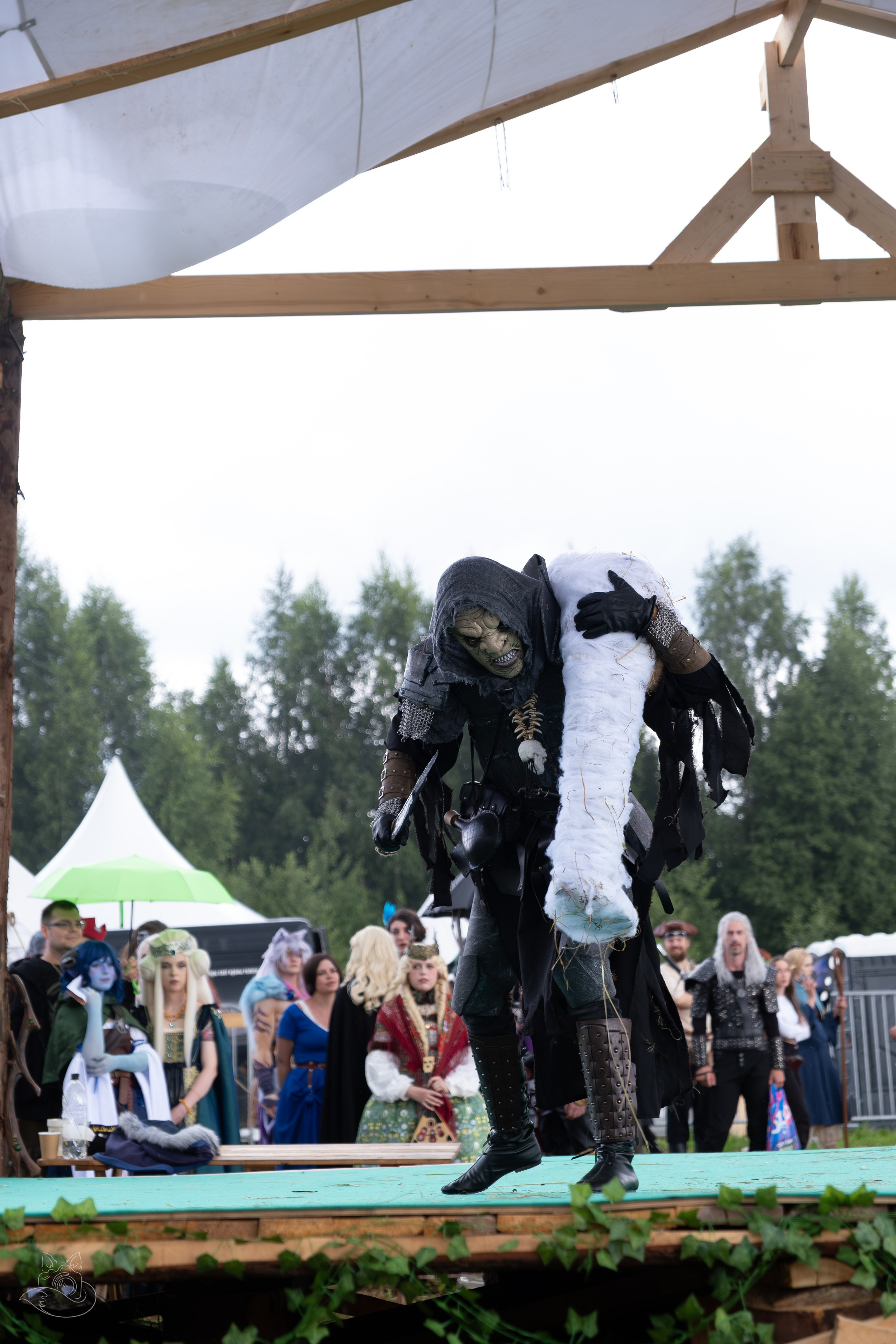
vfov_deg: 26.3
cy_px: 672
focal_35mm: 77
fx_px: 2874
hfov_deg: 17.7
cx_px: 448
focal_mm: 51.6
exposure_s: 1/640
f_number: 3.6
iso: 800
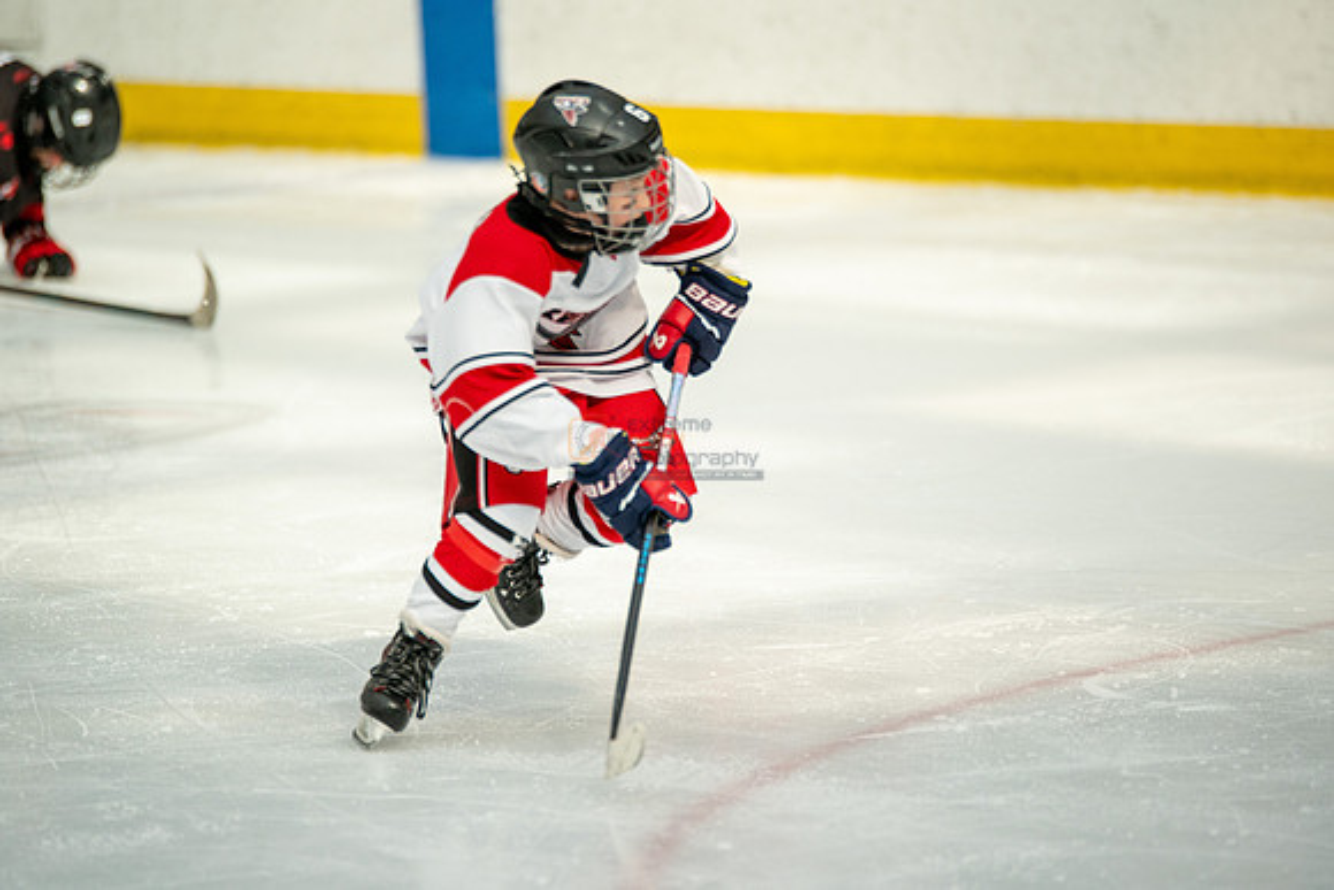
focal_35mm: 330
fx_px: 12214
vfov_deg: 4.2
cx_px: 667
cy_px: 401
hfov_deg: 6.3
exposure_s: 1/2500
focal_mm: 300
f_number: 3.2
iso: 1600
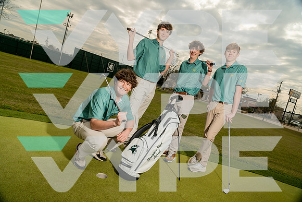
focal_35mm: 26
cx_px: 151
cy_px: 101
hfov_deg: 69.4
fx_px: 218
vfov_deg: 49.6
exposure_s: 1/250
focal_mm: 26
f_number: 8
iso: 250
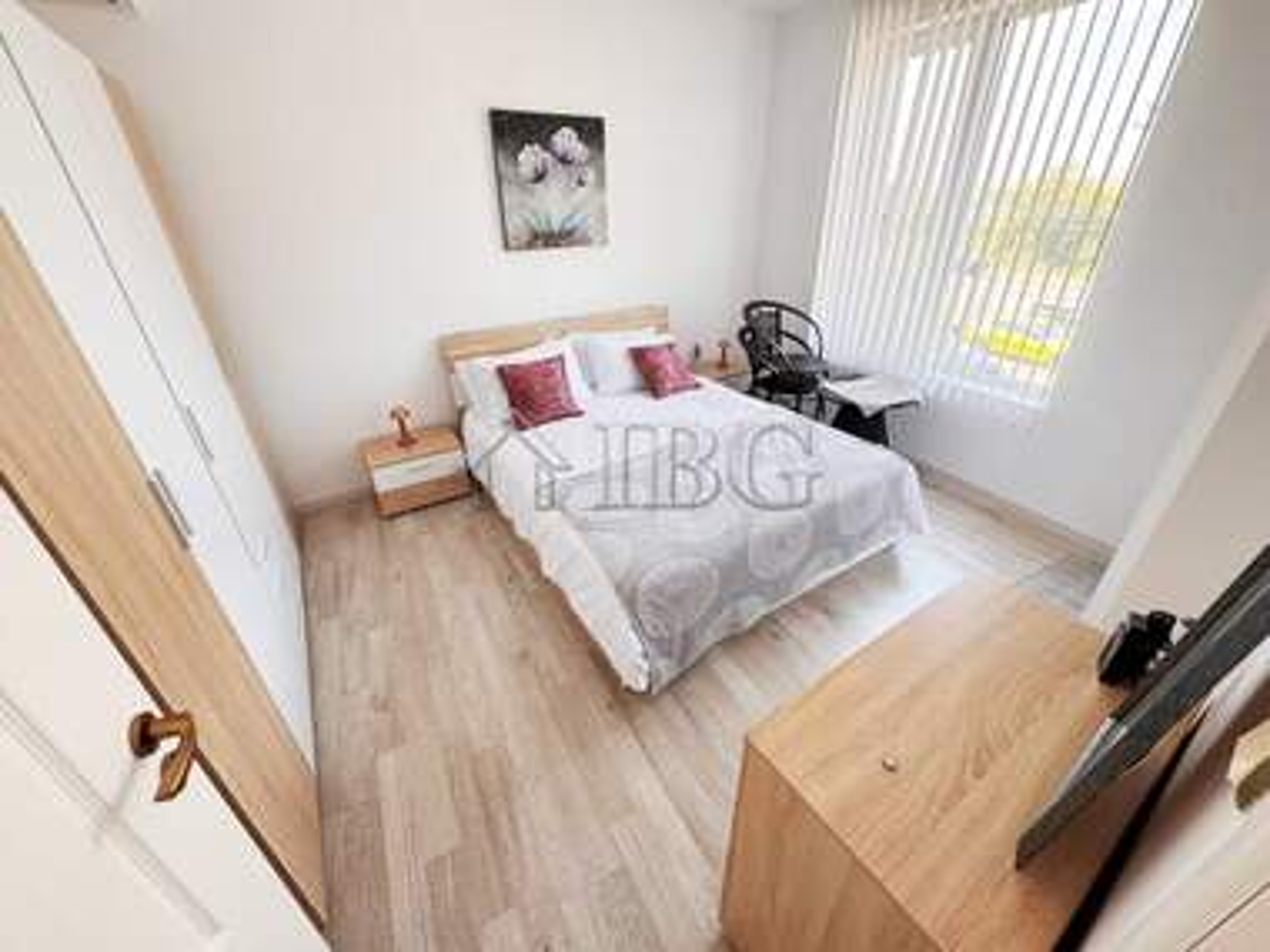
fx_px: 514
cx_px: 635
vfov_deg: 85.7
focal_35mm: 14
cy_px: 476
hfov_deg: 102.1
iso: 50
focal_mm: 2.22
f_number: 2.2
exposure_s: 1/99
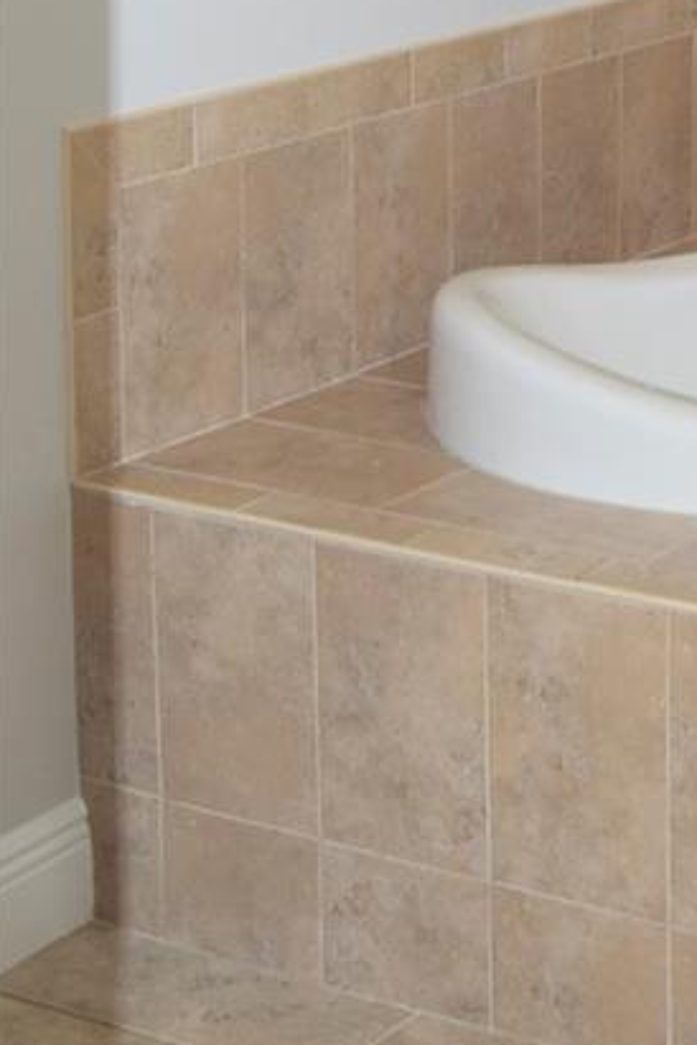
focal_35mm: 105
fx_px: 3049
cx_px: 1010
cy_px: -117
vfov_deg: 18.7
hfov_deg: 12.5
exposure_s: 1/80
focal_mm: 24
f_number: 4.5
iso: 800
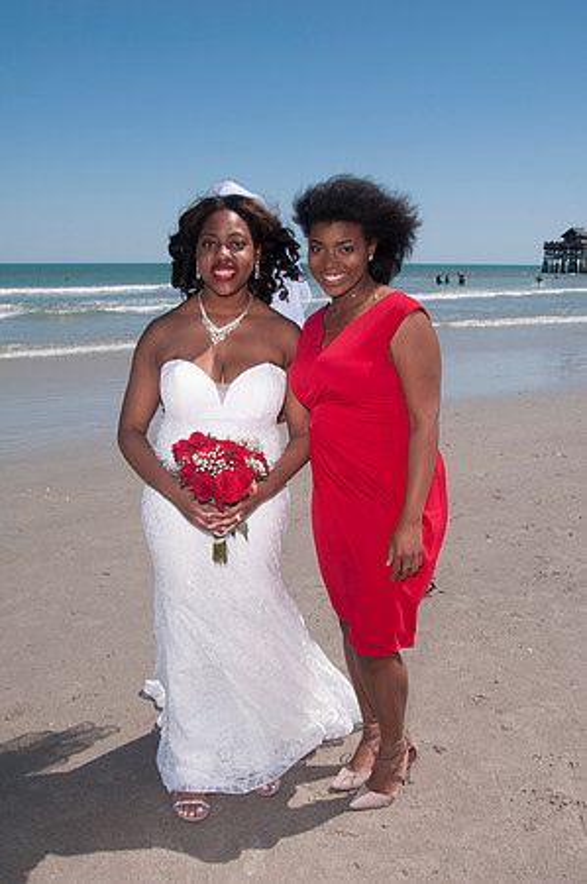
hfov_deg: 39.9
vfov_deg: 57.3
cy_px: 442
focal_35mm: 33
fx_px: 809
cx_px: 294
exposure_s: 1/250
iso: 100
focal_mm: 22
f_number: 13
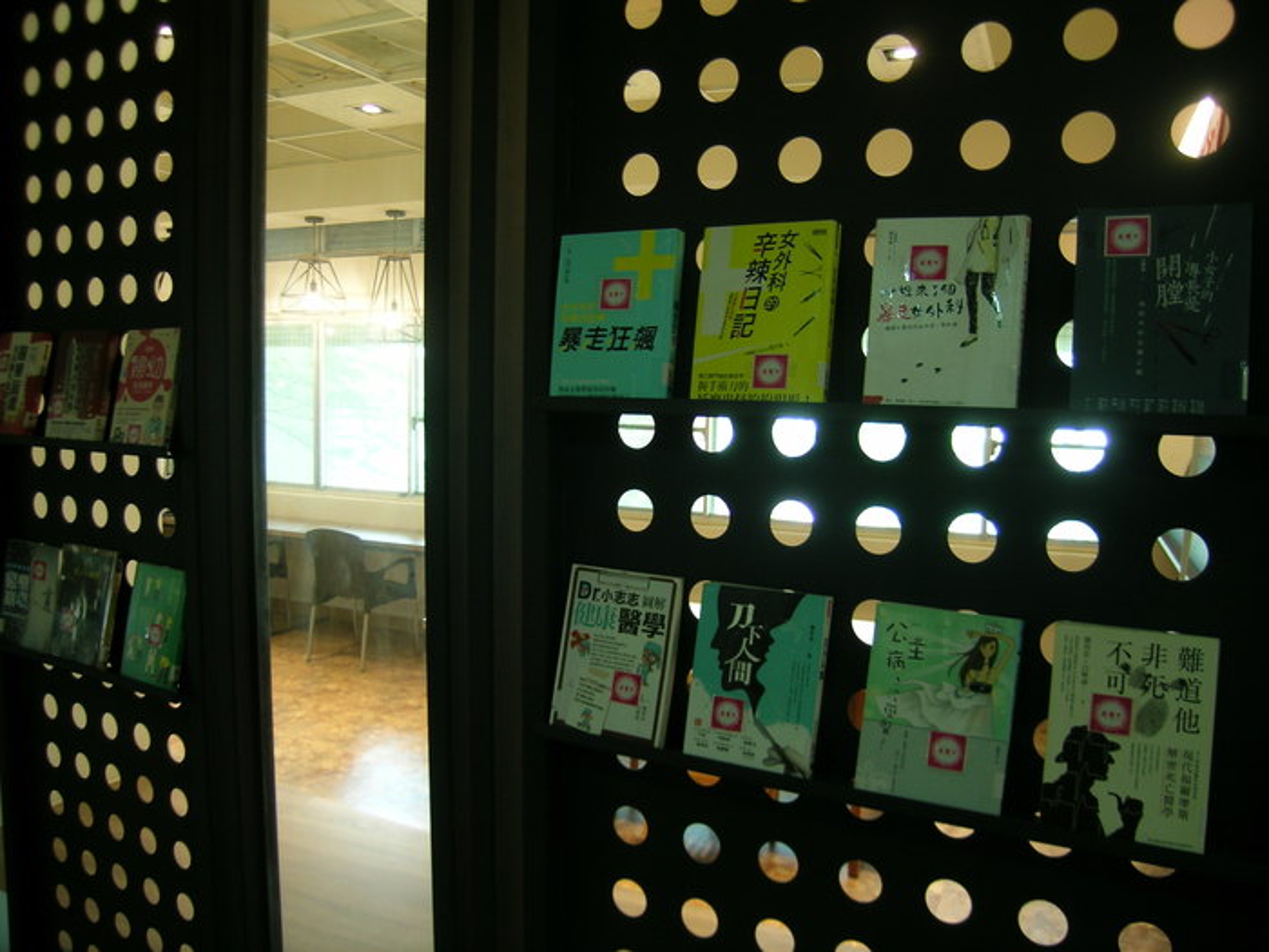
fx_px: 1026
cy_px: 476
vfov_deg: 49.7
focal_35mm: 28
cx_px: 634
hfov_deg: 63.4
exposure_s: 1/11.5
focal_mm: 5.8
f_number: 2.8
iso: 50
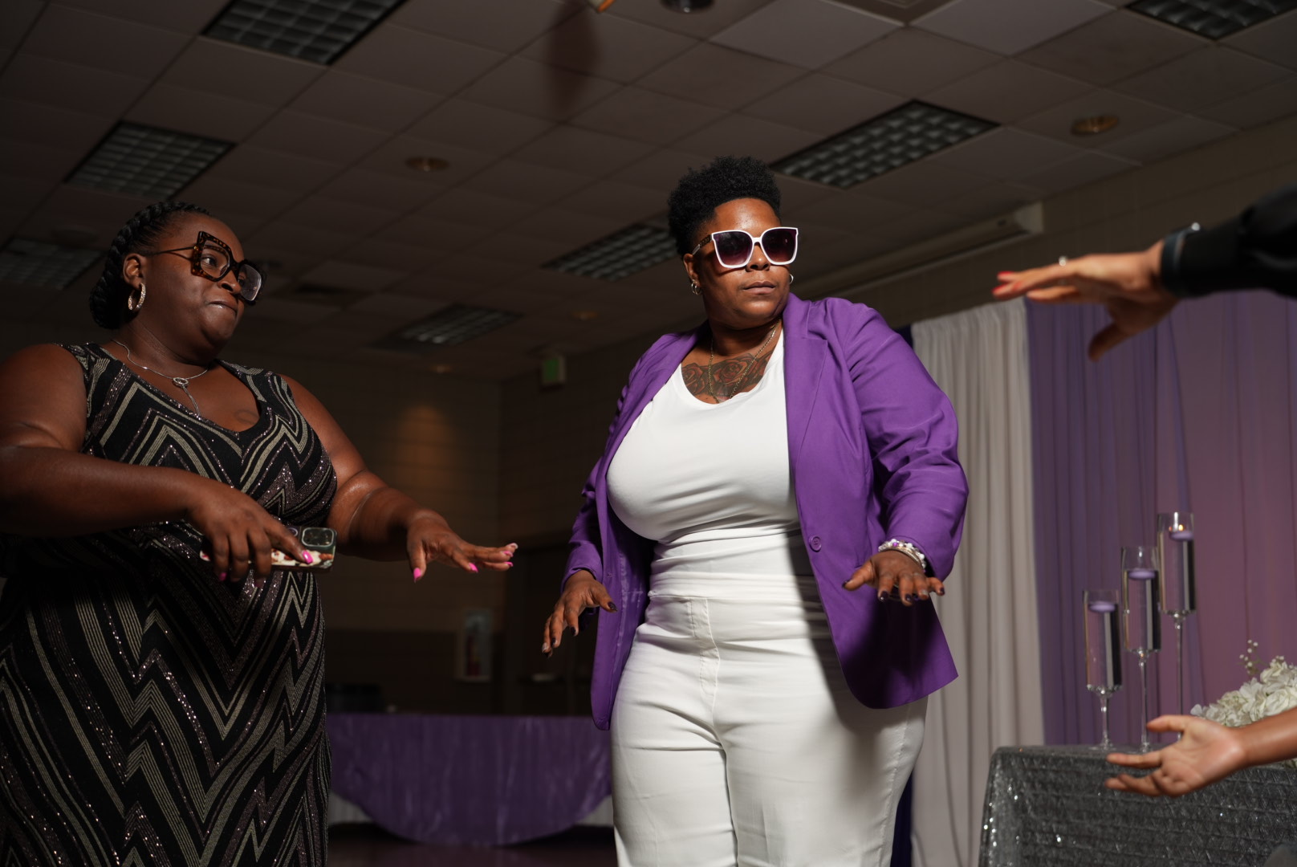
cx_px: 648
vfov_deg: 31.9
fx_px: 1514
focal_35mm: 42
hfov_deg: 46.4
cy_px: 434
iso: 200
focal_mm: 42
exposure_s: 1/250
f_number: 2.8
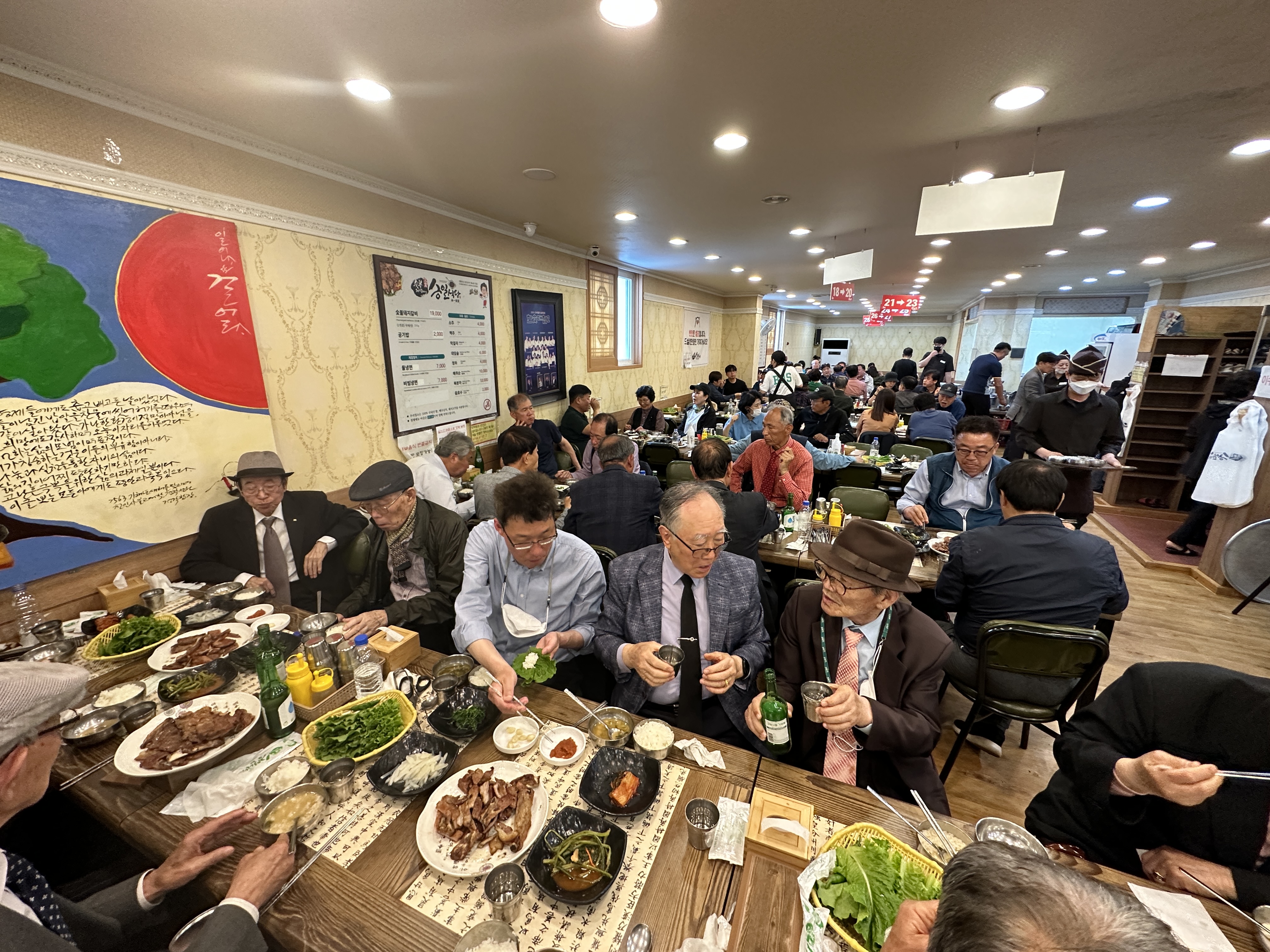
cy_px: 476
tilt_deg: -14.4
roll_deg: -0.5
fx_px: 514
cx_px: 635
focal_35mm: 14
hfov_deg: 102.1
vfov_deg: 85.7
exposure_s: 1/60
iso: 250
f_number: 2.2
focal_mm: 2.22
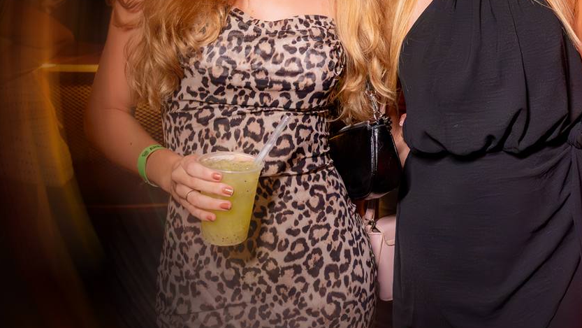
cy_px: 56
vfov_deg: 27.7
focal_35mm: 42
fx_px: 647
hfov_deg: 44.9
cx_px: 500
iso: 2500
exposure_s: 1/250
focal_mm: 15
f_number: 2.2
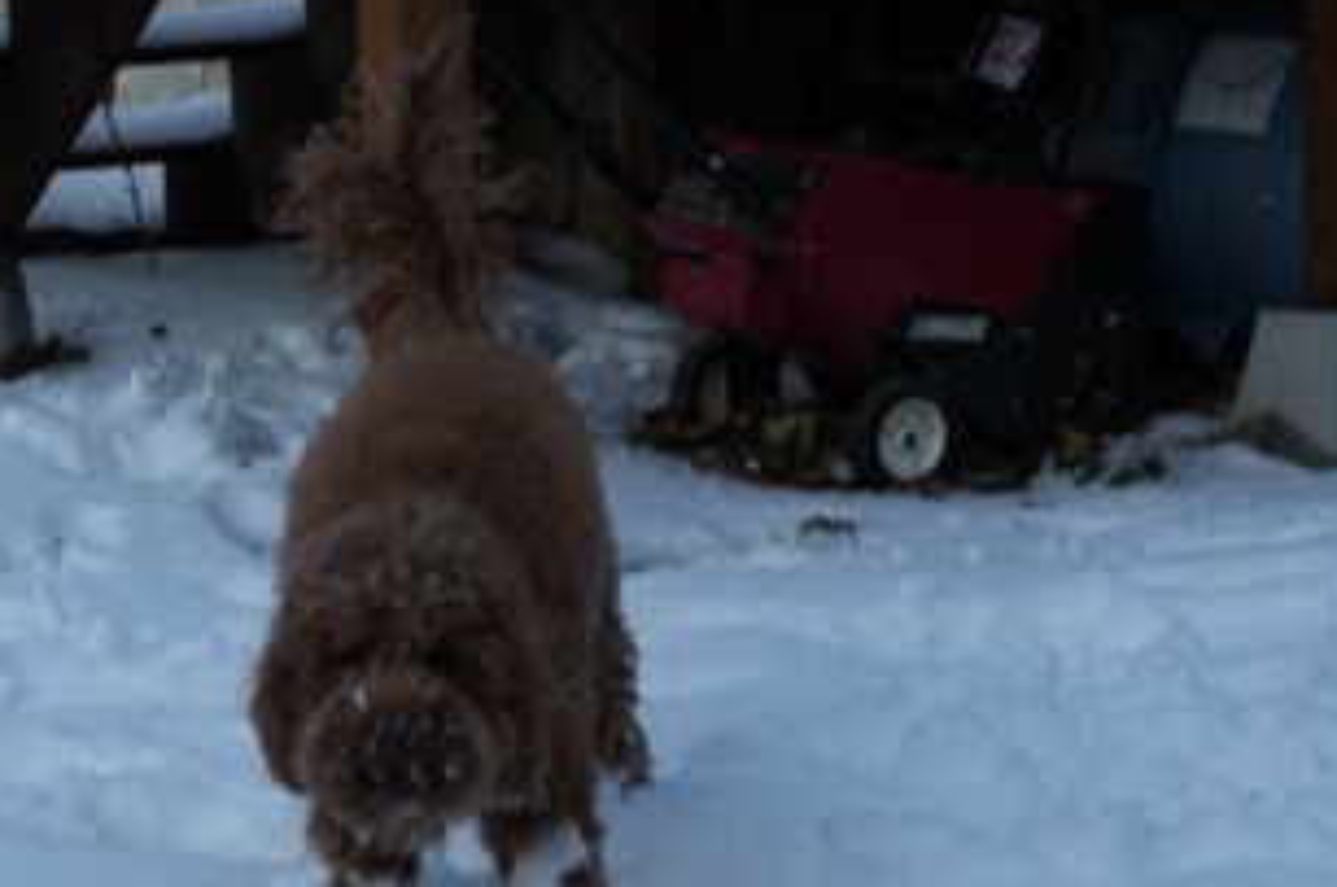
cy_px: 647
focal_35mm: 126
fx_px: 4681
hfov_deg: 16.2
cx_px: 402
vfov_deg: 10.8
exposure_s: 1/250
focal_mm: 55.1
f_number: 5.6
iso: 400
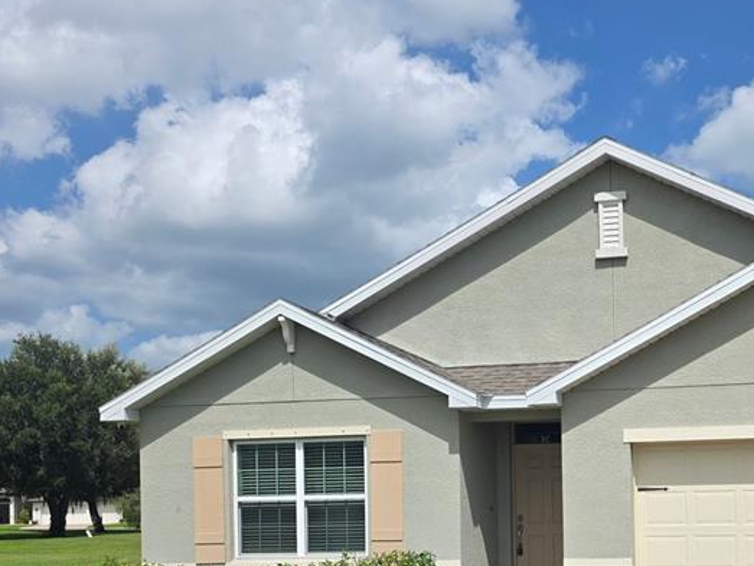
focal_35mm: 45
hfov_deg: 40.4
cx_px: 598
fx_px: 981
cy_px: 491
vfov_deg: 31.0
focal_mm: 6.3
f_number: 1.7
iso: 64
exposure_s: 1/7944
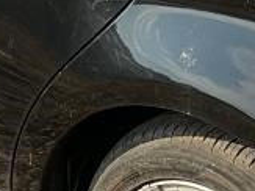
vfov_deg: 6.5
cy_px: 99
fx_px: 1678
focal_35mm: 228
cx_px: 205
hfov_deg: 8.7
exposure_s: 1/944
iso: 16
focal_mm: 3
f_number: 1.8
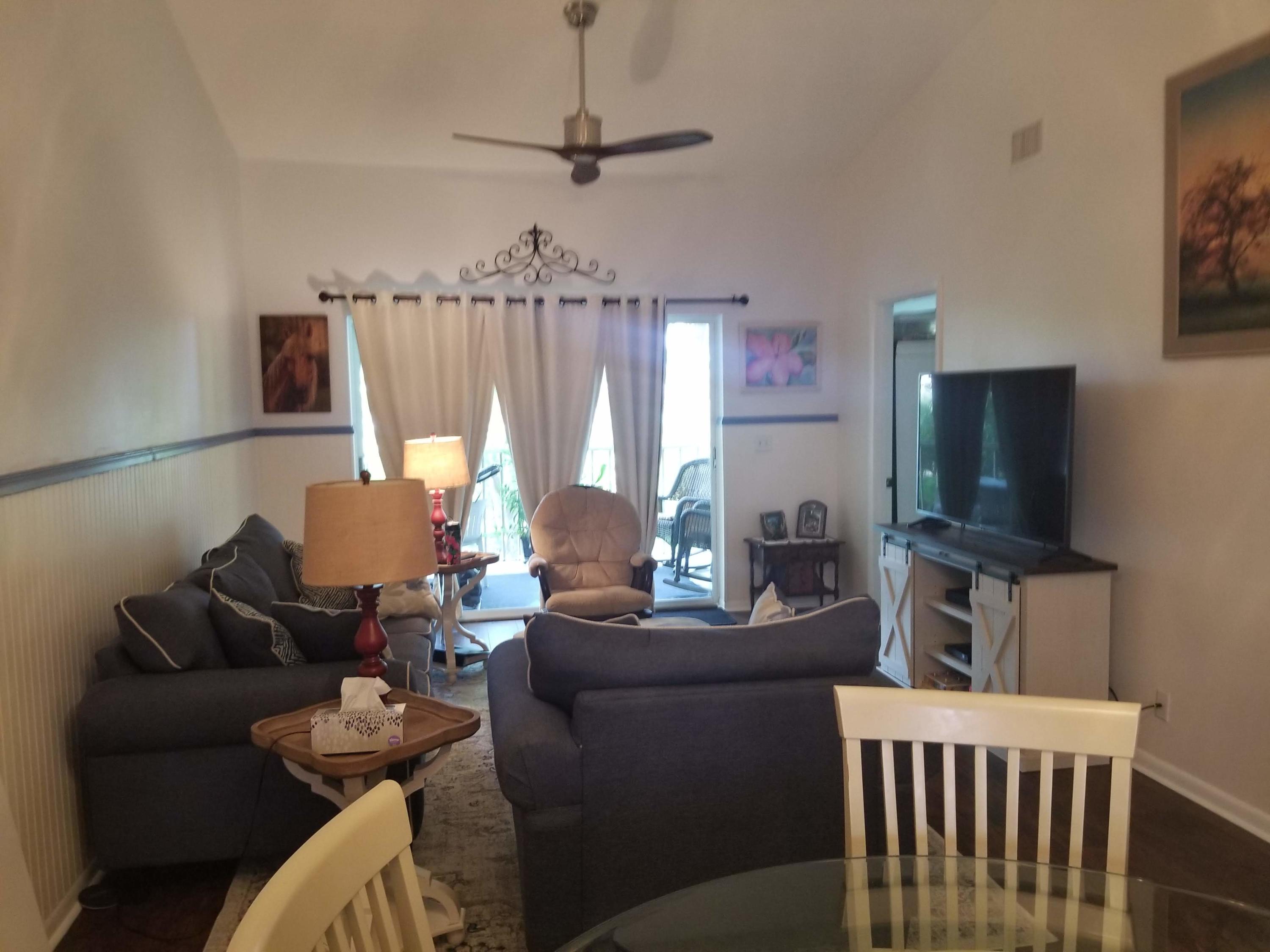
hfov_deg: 67.3
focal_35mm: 26
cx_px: 635
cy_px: 476
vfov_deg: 53.1
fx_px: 954
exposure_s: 1/40
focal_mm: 4.25
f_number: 1.7
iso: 160
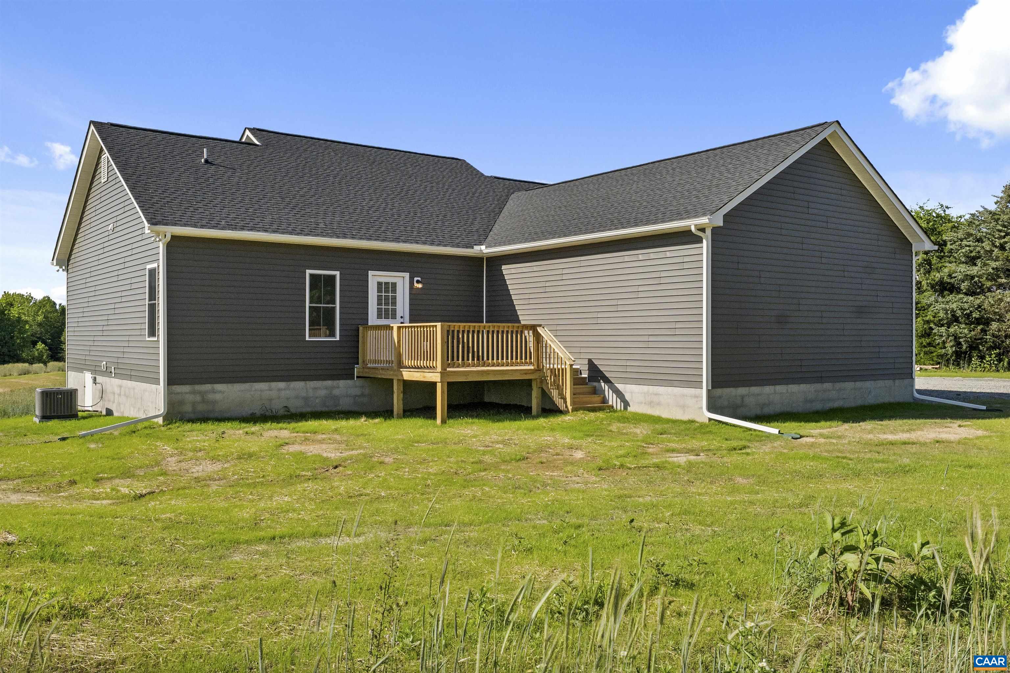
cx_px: 505
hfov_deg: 61.9
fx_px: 842
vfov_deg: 43.6
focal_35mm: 30
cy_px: 336
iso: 1250
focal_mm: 20
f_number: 9
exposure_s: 1/1600
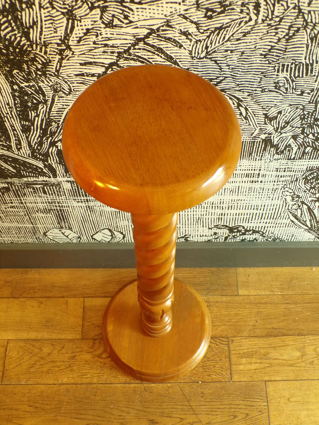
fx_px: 455
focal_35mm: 37
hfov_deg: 38.7
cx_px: 160
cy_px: 212
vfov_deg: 50.1
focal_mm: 6.6
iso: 224
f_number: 3.3
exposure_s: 1/20
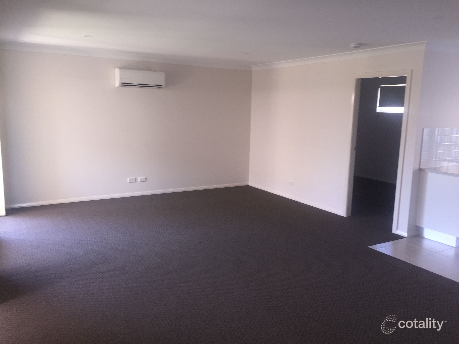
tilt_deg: -8.9
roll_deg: -2.6
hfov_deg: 61.7
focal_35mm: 29
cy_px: 172
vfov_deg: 48.2
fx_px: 385
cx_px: 230
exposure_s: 1/33
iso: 40
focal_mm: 4.15
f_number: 2.2
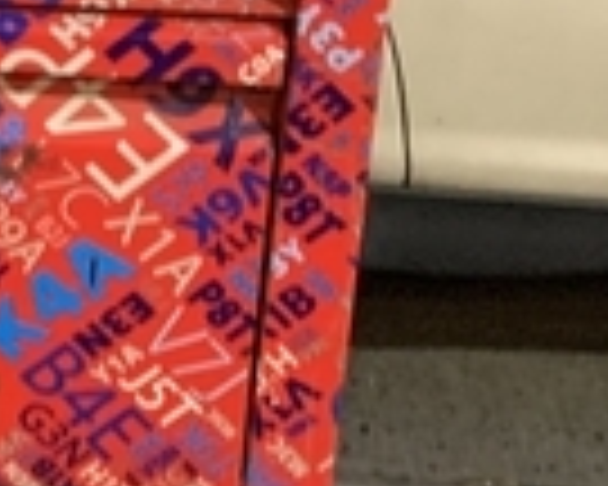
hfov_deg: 14.3
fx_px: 2033
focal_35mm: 113
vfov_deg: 13.0
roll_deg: -0.1
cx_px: -603
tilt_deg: -16.2
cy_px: -198
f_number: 1.8
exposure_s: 1/30
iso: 640
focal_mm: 4.25
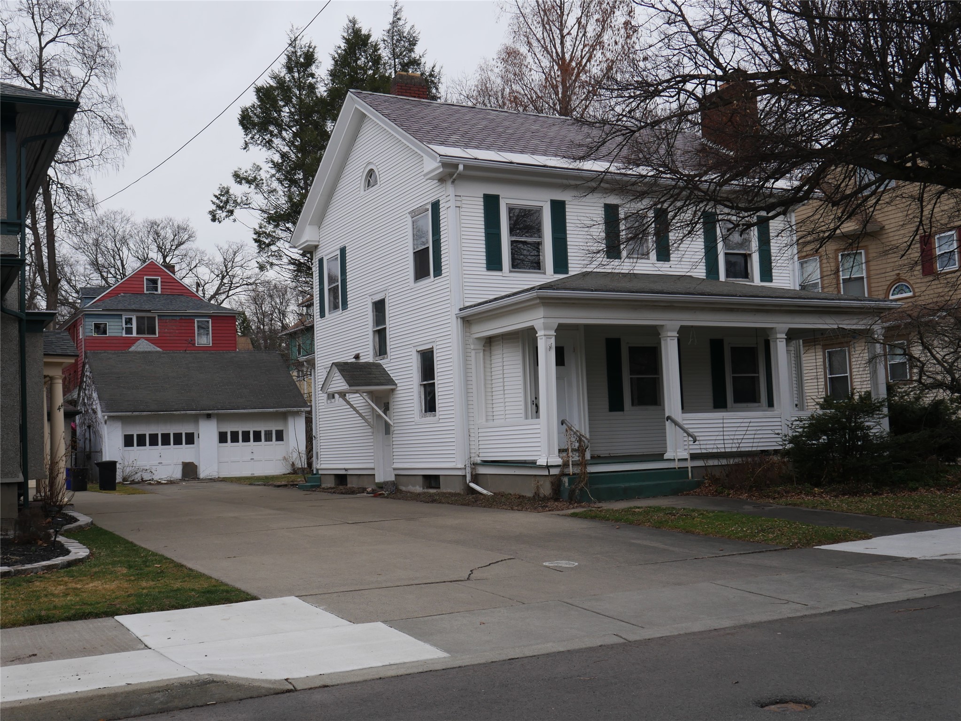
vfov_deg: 36.0
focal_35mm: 40
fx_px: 1111
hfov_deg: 46.8
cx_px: 480
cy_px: 360
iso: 200
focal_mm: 20
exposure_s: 1/200
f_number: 6.3
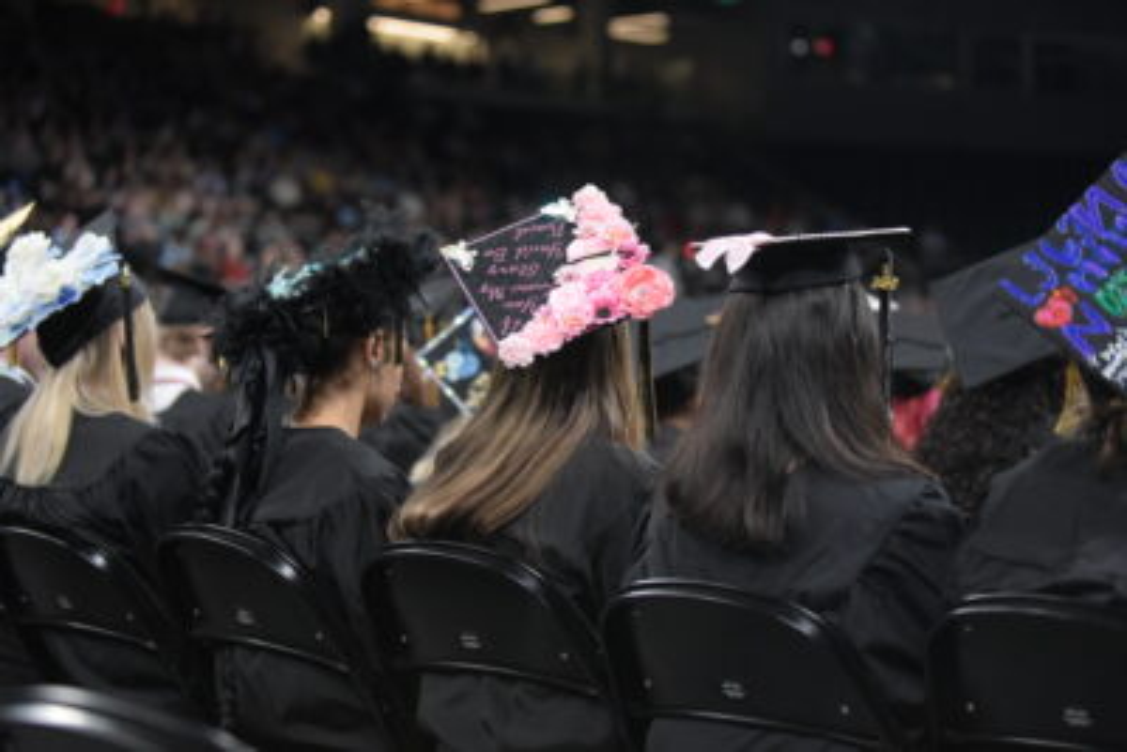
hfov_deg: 28.8
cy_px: 376
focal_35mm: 70
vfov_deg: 19.5
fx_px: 2192
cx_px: 564
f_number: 2.8
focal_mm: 70
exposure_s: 1/1250
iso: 4000
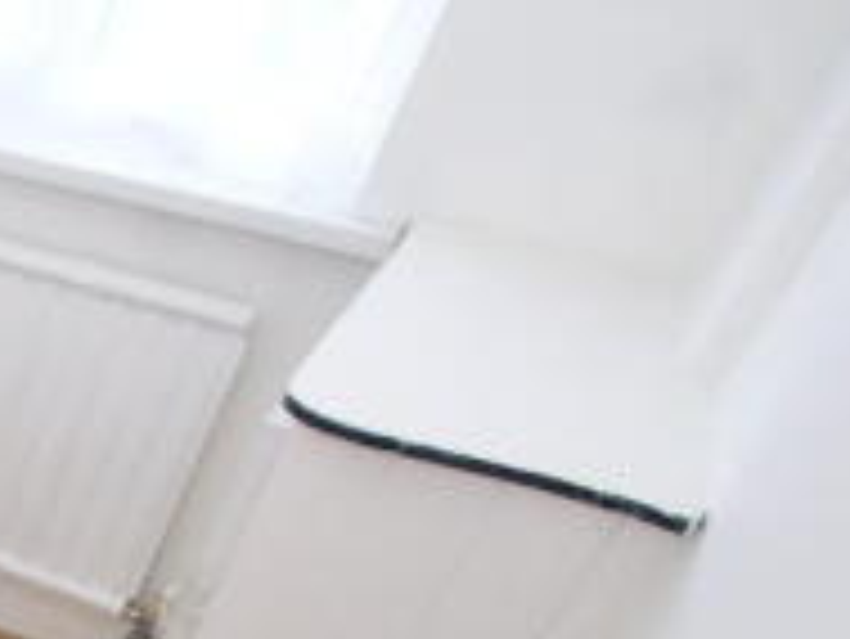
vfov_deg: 26.9
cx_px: -591
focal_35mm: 50
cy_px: 691
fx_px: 1229
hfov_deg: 23.9
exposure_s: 1/20
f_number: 7.1
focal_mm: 10
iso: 400
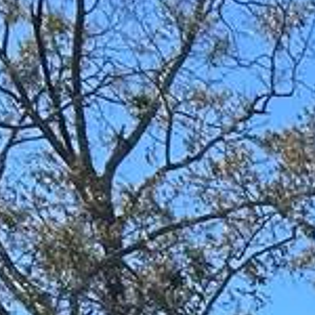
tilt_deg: +0.5
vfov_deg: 6.2
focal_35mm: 245
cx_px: 1264
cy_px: 1140
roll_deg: -0.3
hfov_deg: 6.0
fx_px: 2522
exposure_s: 1/4630
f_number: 1.5
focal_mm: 5.7
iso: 50
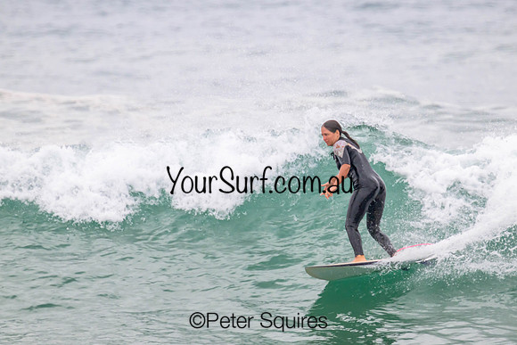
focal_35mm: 963
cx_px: 311
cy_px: 165
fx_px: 13828
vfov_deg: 1.4
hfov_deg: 2.1
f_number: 11
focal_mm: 800
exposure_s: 1/2000
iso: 1250
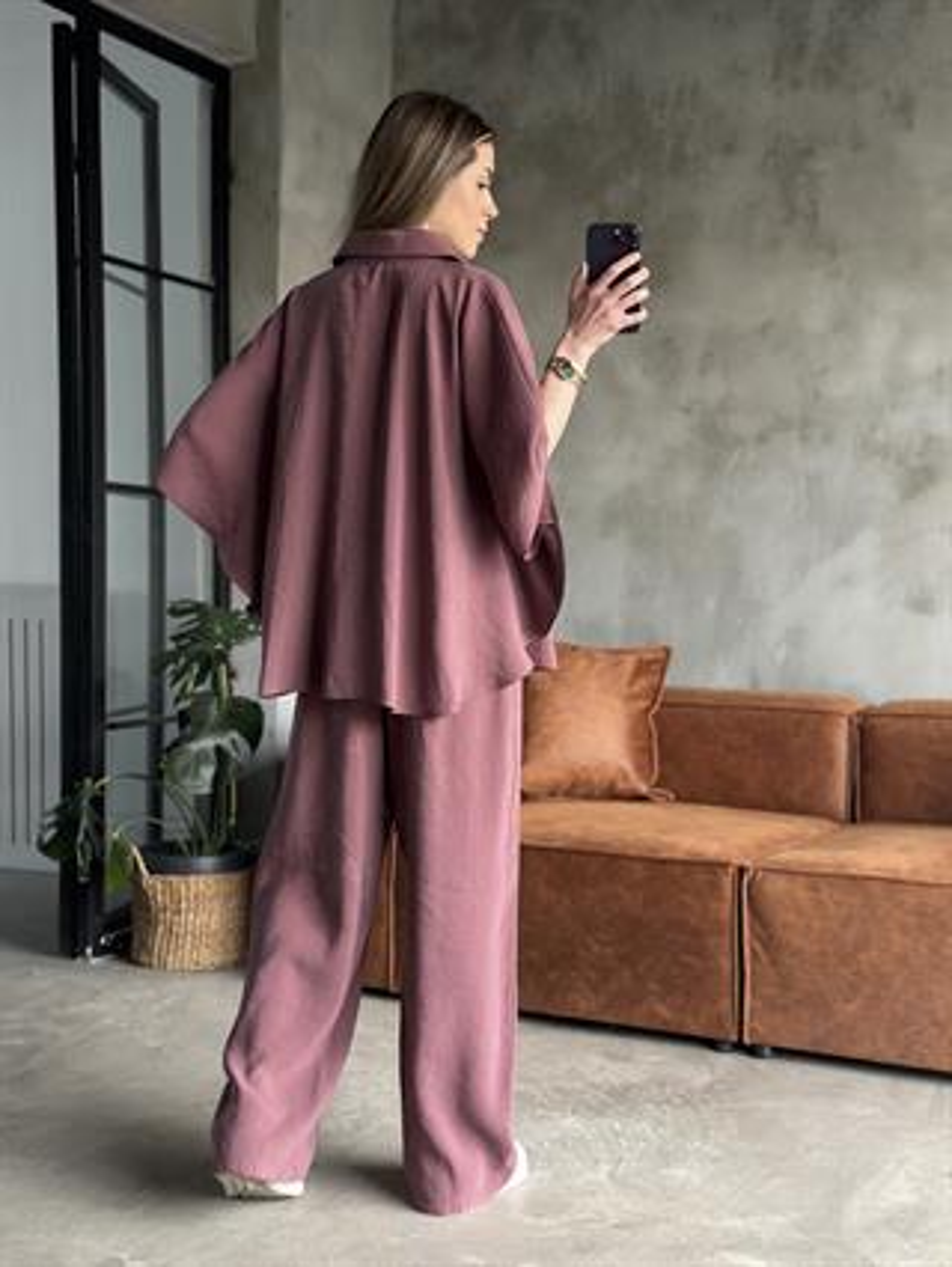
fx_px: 1758
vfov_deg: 39.6
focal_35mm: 48
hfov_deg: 30.3
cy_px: 634
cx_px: 476
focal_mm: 6.86
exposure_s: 1/60
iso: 250
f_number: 1.78
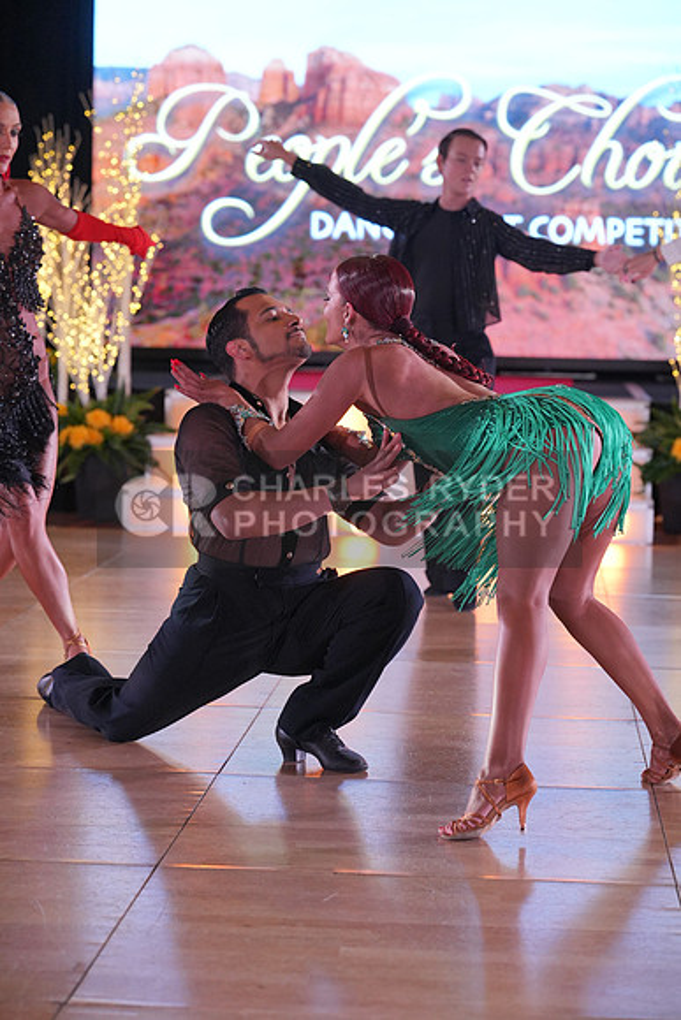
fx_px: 2524
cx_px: 340
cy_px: 510
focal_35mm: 89
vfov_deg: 22.9
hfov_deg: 15.4
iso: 2500
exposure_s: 1/500
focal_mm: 89
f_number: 4
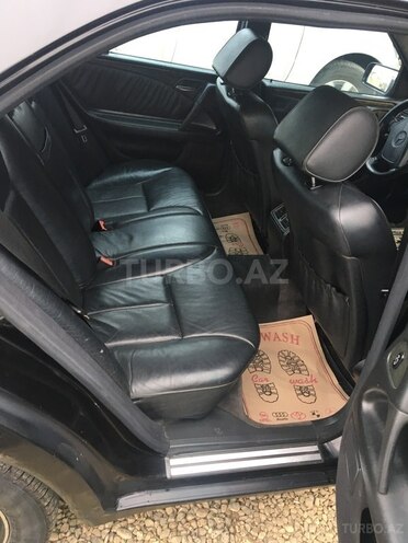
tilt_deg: -36.3
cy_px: 272
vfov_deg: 61.7
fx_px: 456
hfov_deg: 48.2
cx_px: 204
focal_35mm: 29
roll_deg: -13.4
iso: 50
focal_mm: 4.15
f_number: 2.2
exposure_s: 1/33
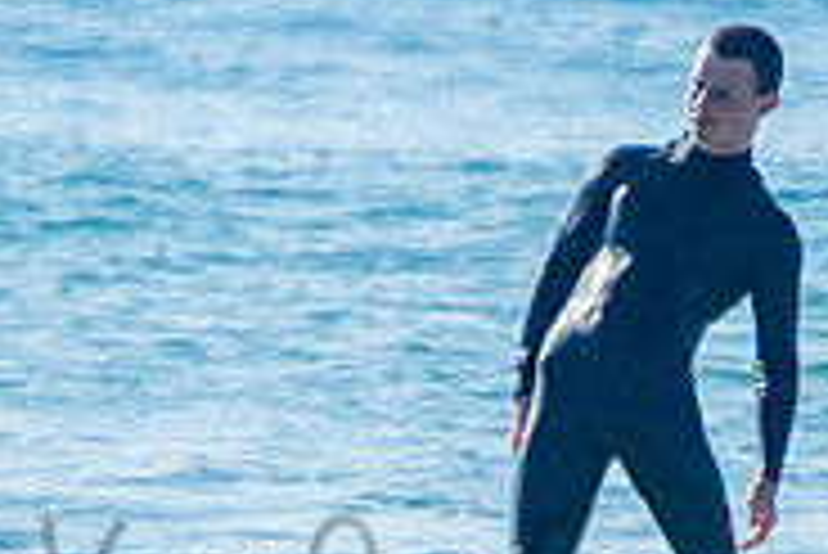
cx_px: 504
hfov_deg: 1.1
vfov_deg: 0.7
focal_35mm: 1889
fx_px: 43480
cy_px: 547
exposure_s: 1/1250
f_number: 5.6
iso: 220
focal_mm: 400
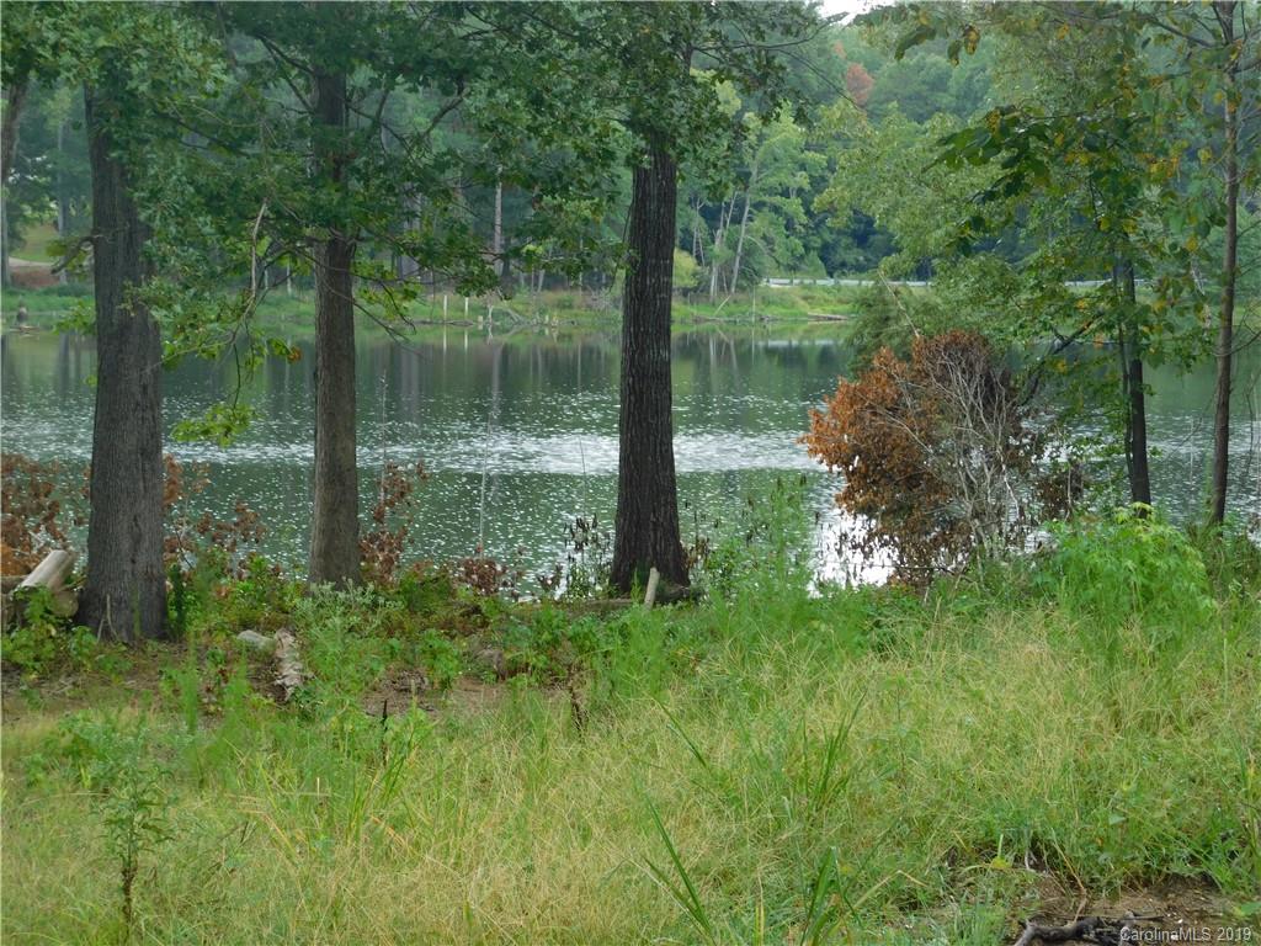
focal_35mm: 91
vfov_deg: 16.2
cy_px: 473
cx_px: 630
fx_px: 3315
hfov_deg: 21.5
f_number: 4.5
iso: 125
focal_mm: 16.1
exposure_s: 1/50
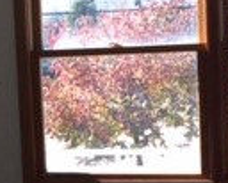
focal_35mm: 141
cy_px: 153
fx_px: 954
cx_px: 21
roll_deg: +1.1
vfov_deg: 10.9
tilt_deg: -8.2
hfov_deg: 13.5
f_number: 2.2
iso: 32
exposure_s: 1/125
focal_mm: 4.15
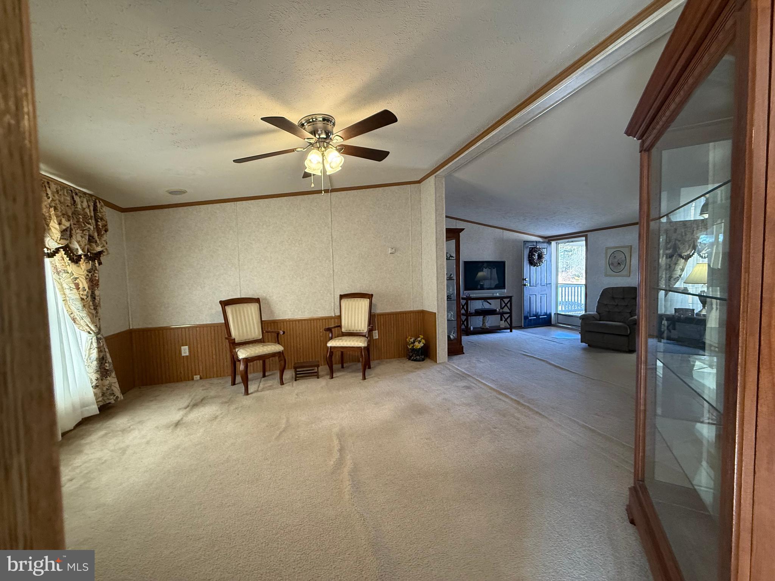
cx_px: 388
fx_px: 313
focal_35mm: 14
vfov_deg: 85.7
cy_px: 290
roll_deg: +1.4
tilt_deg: -2.3
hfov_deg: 102.1
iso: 320
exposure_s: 1/120
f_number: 2.2
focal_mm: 2.22
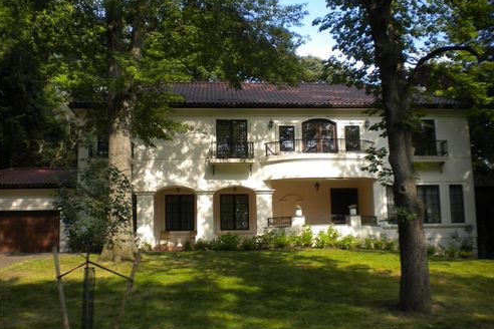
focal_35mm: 37
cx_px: 247
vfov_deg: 35.9
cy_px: 183
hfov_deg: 51.9
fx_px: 508
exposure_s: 1/225
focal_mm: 6.3
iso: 80
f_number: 4.6
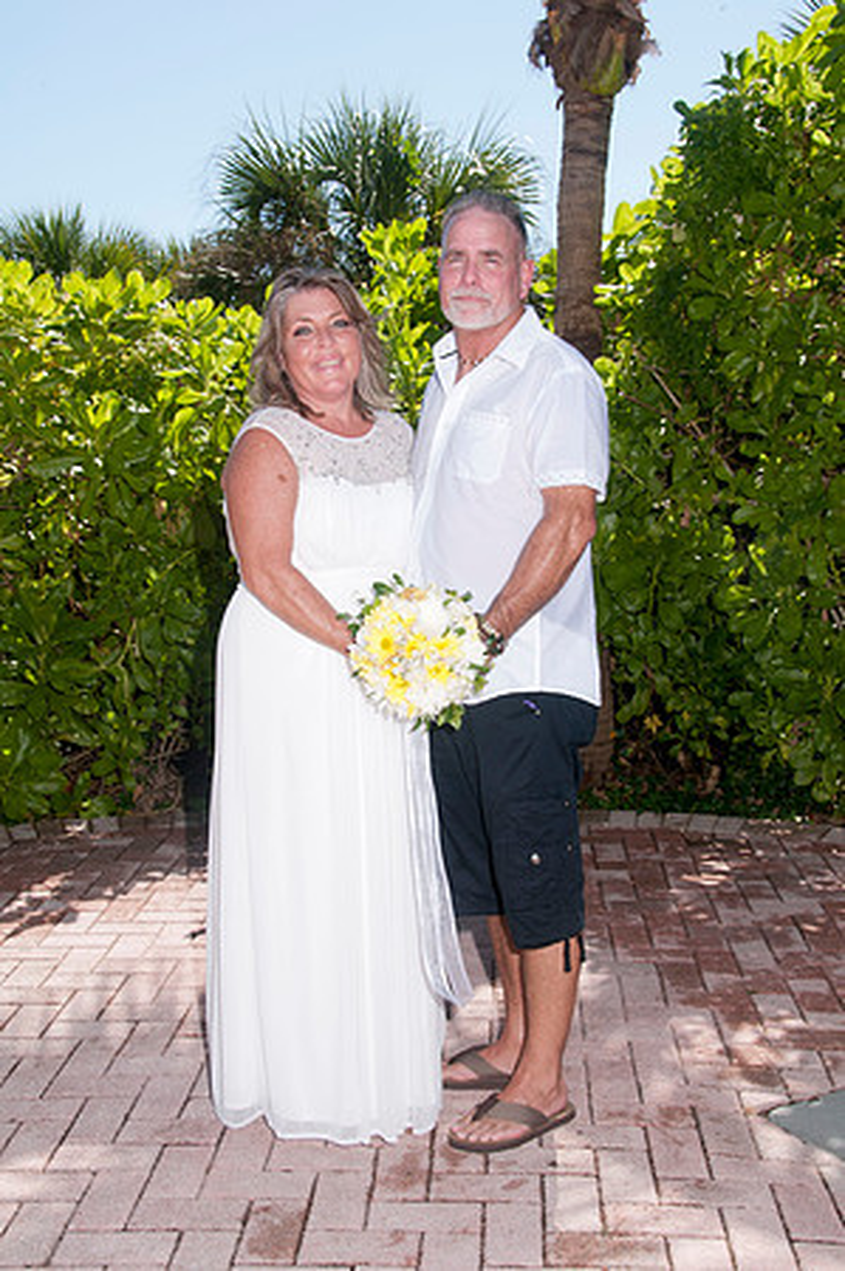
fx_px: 1482
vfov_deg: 46.4
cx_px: 422
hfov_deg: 31.8
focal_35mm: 42
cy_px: 636
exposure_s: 1/250
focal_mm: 28
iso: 100
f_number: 11
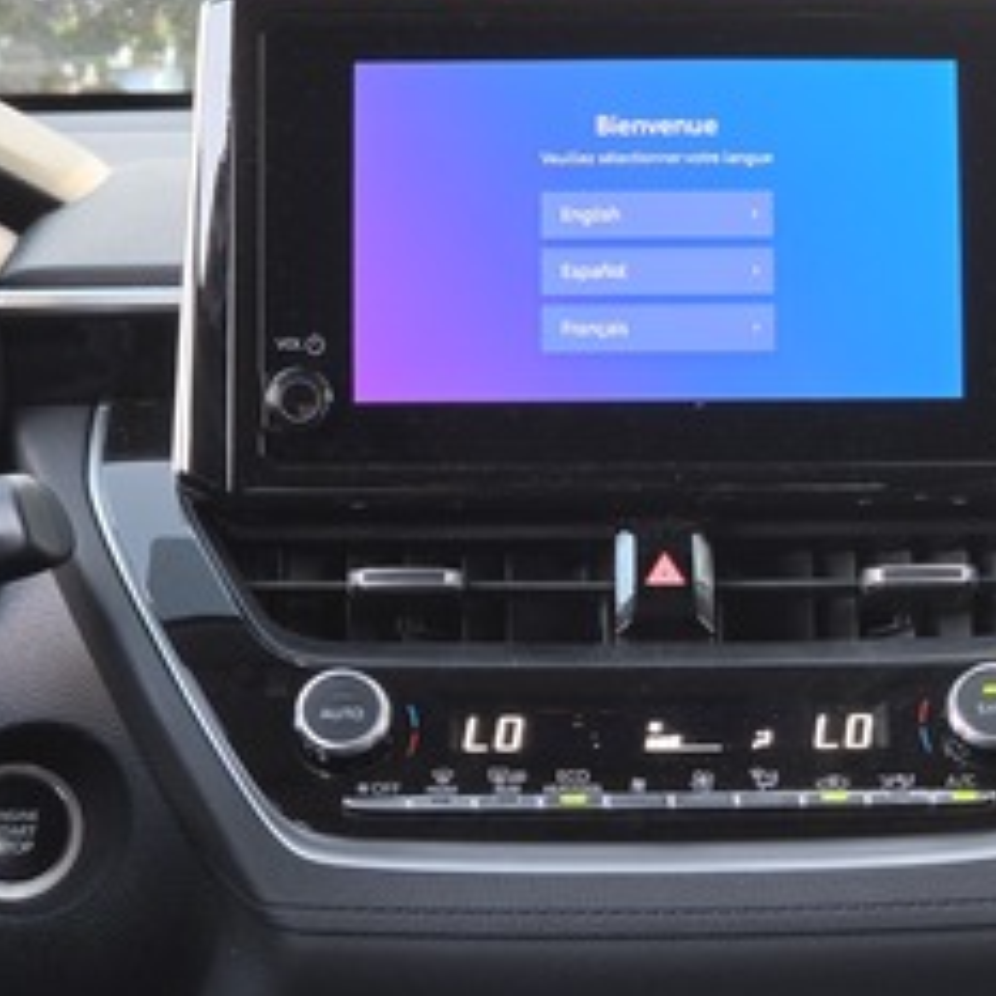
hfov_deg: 15.8
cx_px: 650
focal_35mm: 110
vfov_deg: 15.8
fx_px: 3581
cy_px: 421
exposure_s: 1/50
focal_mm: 7
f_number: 2.4
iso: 160
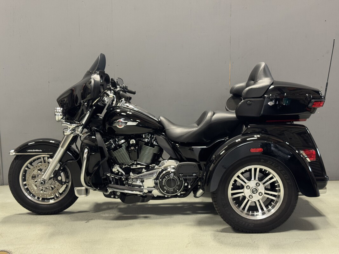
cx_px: 170
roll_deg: +0.8
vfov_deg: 30.3
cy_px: 127
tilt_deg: -7.7
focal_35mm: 48
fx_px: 470
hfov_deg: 39.7
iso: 200
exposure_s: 1/40
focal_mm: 6.76
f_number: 1.78
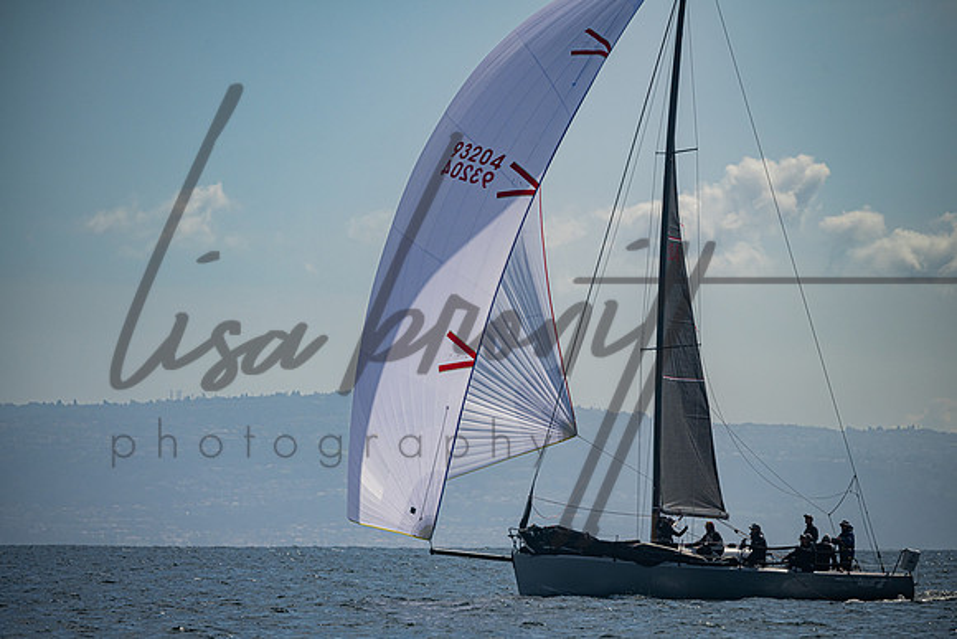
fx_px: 8724
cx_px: 478
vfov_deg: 4.2
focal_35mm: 328
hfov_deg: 6.3
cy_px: 320
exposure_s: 1/8000
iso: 320
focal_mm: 320
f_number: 6.3
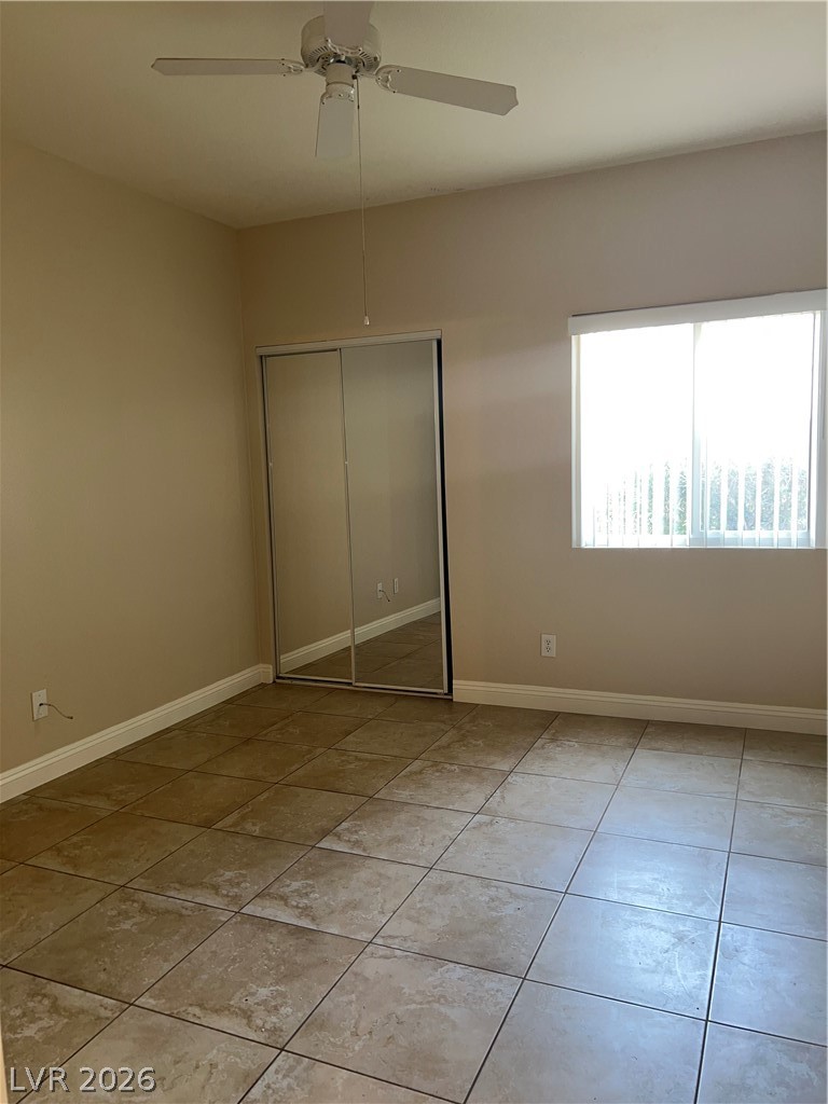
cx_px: 414
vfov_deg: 67.3
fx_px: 829
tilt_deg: -6.6
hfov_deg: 53.1
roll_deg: +1.5
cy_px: 552
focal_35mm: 26
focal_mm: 5.7
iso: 32
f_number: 1.5
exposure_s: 1/24
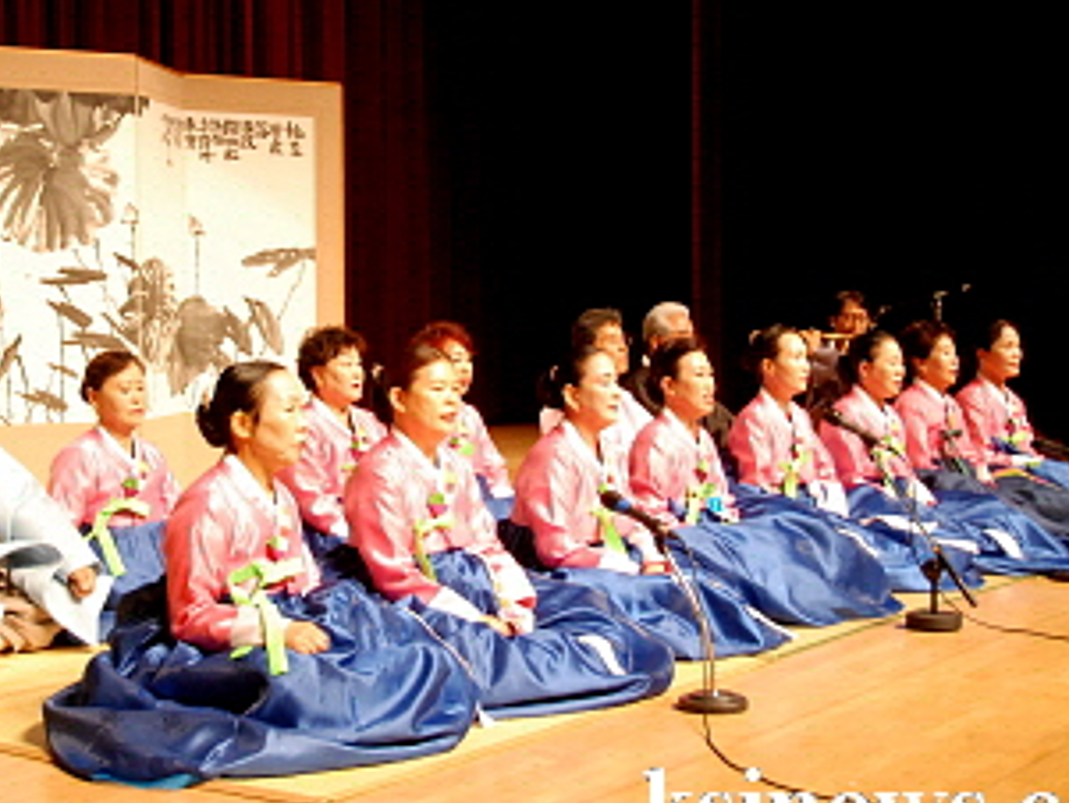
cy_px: 325
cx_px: 444
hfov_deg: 29.8
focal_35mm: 65
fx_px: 2002
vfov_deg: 22.6
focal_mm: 27
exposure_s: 1/100
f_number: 4
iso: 1250
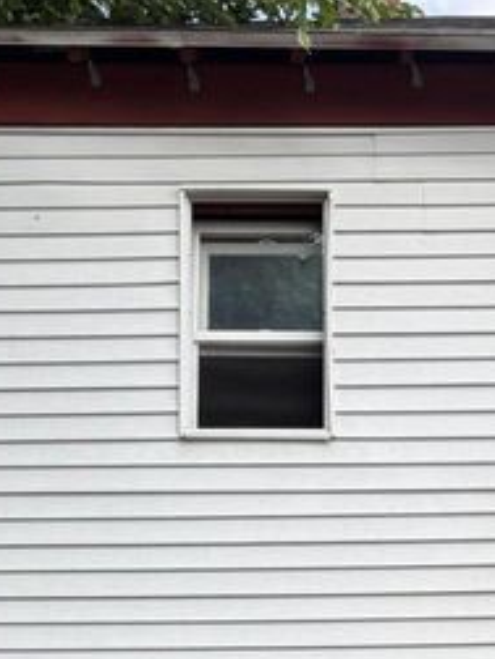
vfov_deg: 19.9
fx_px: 1678
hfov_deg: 16.7
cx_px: 385
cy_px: 924
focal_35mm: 88
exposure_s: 1/630
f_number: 1.6
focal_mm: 5.96
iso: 50
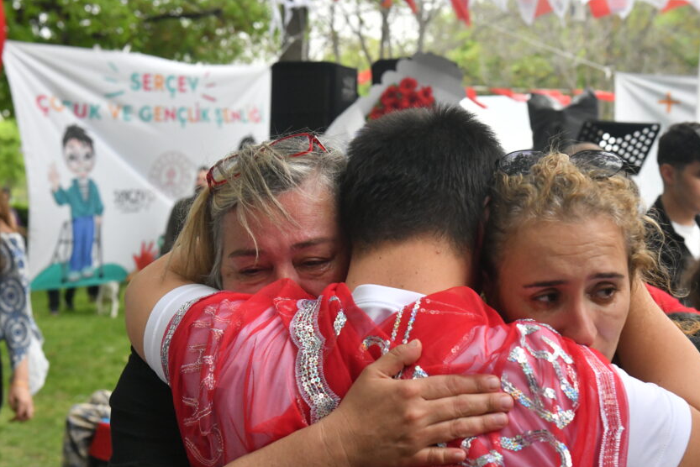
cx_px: 348
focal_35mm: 59
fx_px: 1148
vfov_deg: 23.0
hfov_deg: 33.9
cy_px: 273
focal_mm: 48
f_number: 6.3
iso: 2800
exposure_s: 1/1000
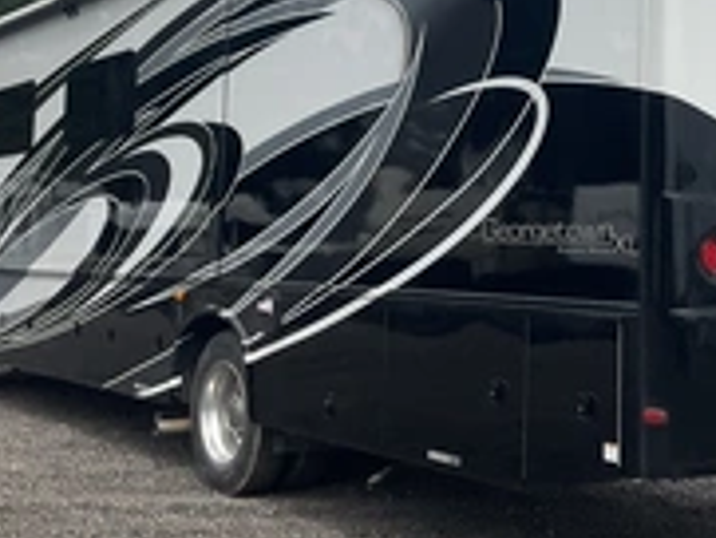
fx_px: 1325
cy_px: 119
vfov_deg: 22.7
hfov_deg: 30.0
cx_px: 494
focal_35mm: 64
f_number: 1.8
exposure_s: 1/1786
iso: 25
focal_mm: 3
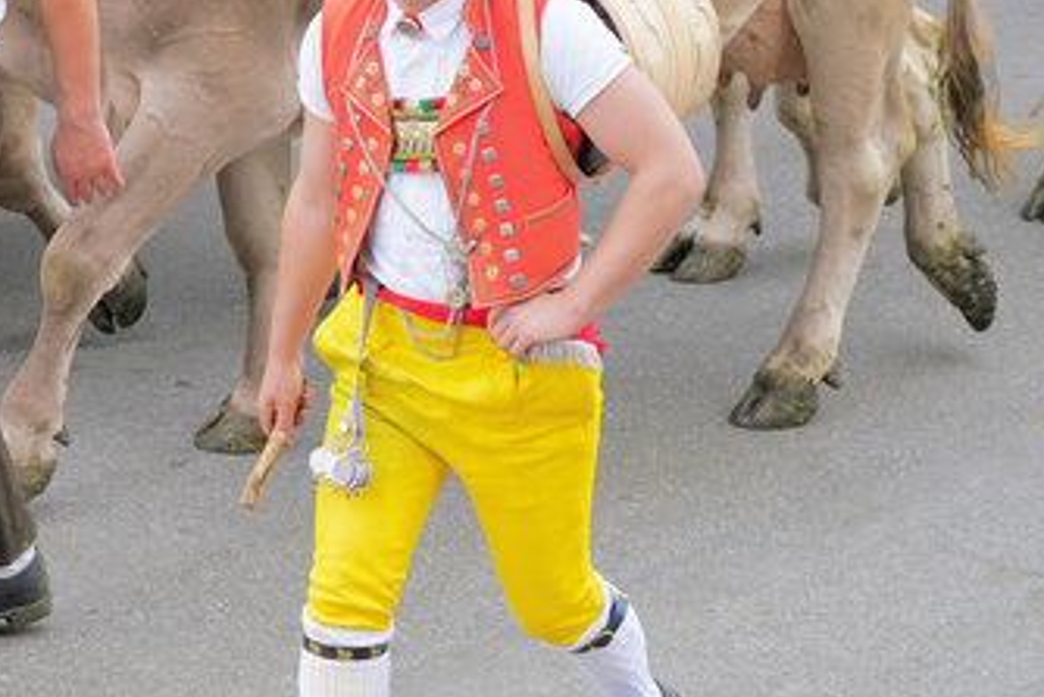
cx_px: -316
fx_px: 6644
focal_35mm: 229
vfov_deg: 6.0
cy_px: 138
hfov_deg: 8.8
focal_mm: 85
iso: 800
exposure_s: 1/640
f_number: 5.6
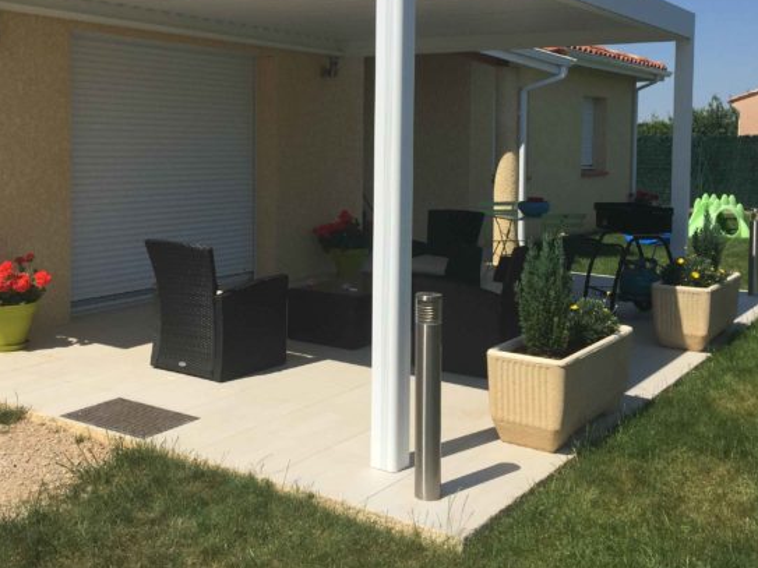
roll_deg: -0.4
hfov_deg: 45.7
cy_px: 180
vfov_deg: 34.7
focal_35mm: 41
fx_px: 898
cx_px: 324
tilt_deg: -1.2
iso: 32
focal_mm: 4.15
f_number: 2.2
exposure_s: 1/3300
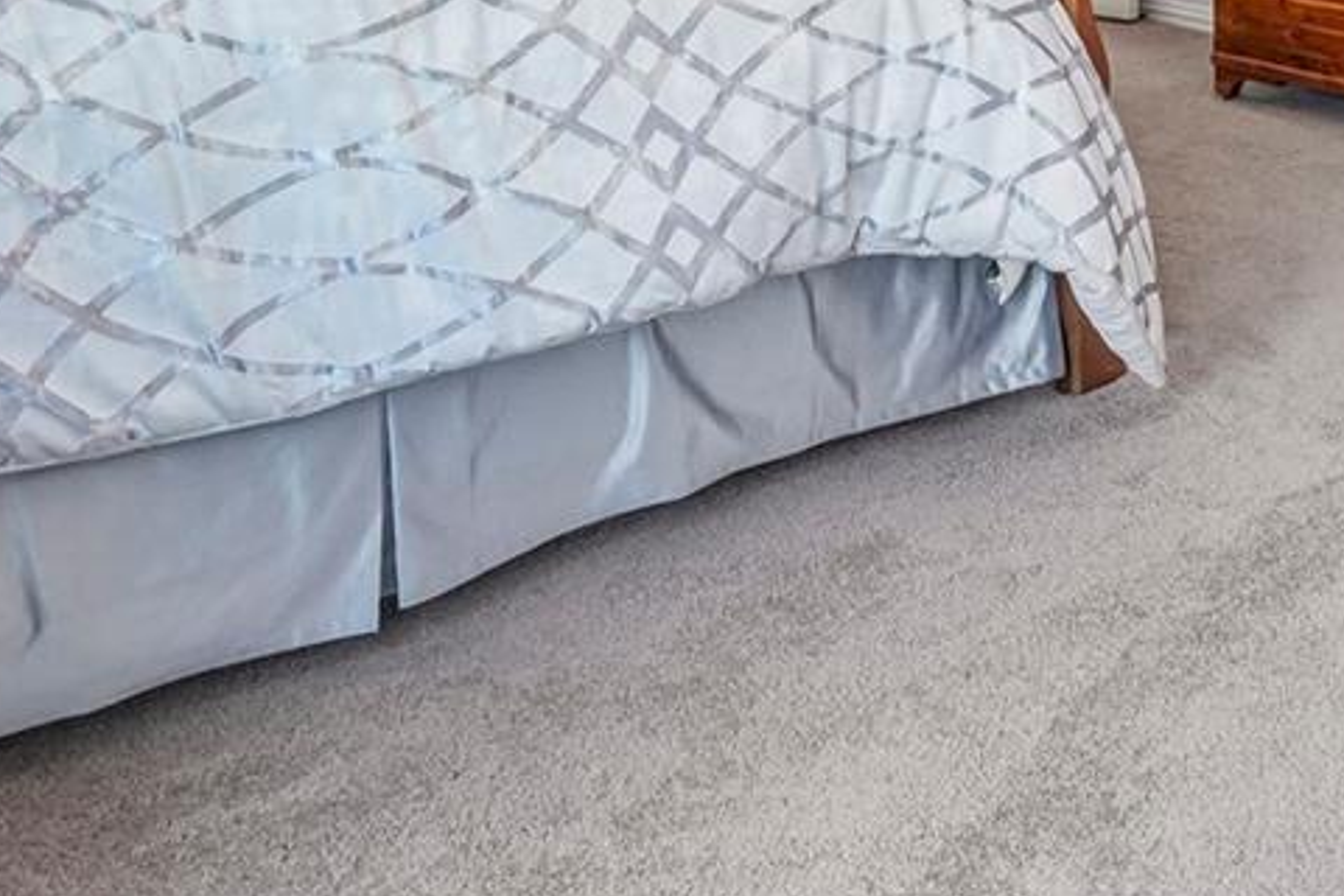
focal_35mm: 50
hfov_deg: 36.7
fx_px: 1867
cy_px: -353
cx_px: 1254
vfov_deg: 23.1
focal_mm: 10
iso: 800
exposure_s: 1/10
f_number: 8
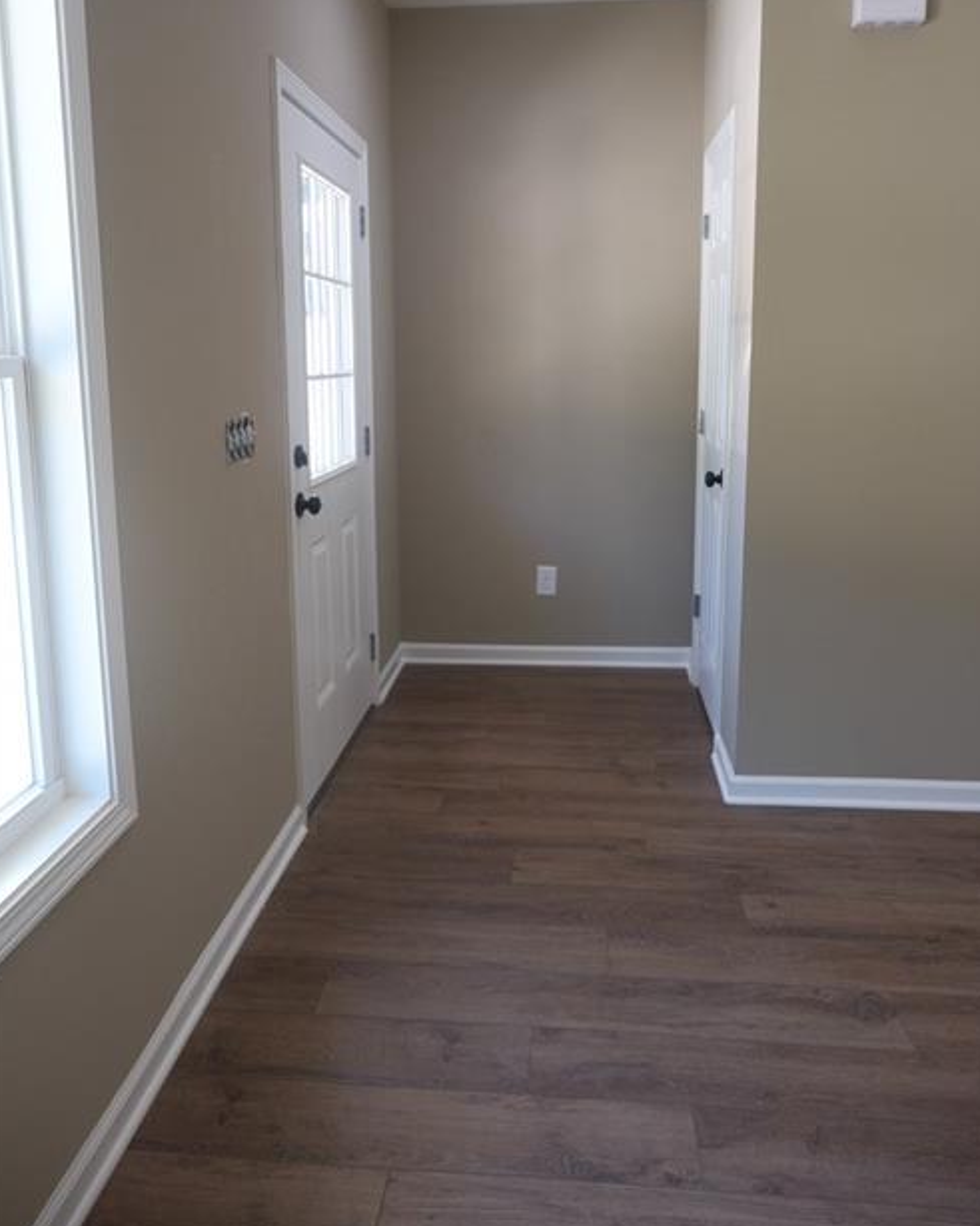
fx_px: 979
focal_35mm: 27
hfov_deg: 53.2
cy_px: 503
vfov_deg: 63.6
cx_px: 497
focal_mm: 15.2
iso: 800
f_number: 3.5
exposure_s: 1/180
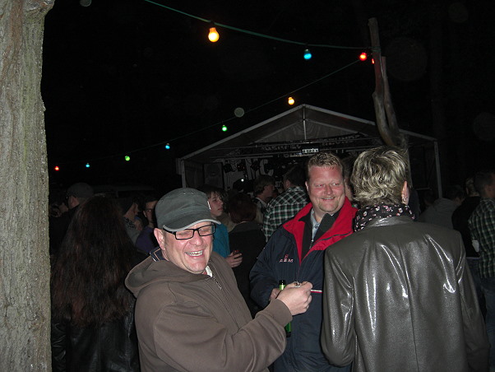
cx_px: 248
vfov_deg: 37.7
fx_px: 544
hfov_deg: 49.0
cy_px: 186
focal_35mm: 38
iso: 200
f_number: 2.8
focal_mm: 7.9
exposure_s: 1/60
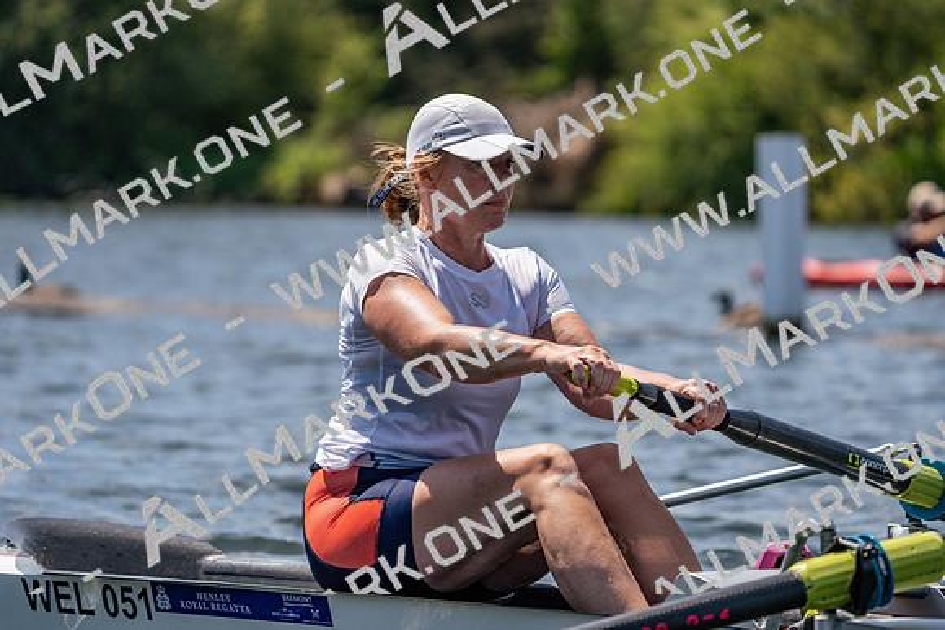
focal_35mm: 261
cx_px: 472
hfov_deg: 7.9
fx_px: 6853
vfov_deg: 5.3
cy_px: 315
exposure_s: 1/2000
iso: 250
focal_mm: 261
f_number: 5.6
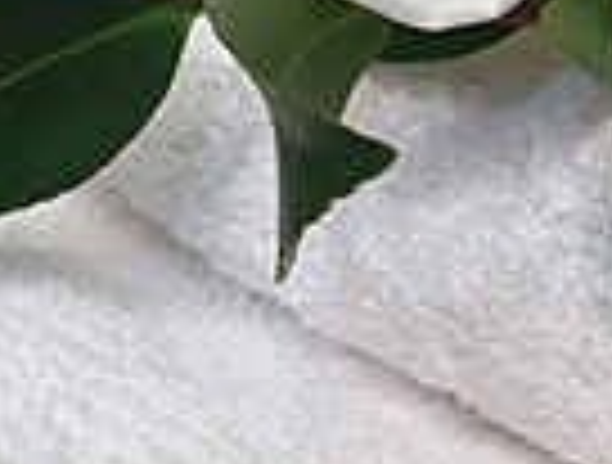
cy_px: 133
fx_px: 2342
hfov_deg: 13.9
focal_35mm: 132
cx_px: 950
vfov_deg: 11.3
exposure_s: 1/50
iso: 32
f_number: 2.2
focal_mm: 4.15
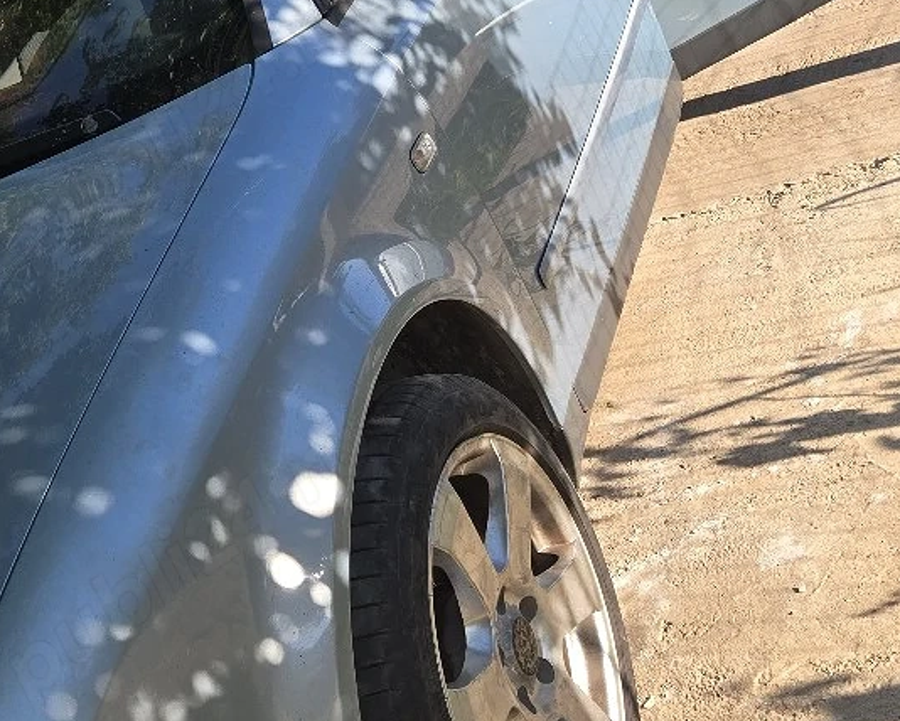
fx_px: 1493
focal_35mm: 56
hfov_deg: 33.3
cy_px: 188
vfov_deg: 26.8
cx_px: 300
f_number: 1.8
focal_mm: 5.4
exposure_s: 1/2000
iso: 80
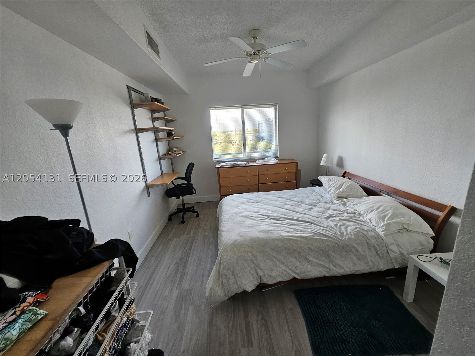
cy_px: 178
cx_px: 238
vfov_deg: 89.9
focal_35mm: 13
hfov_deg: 106.2
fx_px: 178
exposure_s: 1/60
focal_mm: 1.74
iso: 50
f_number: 2.2
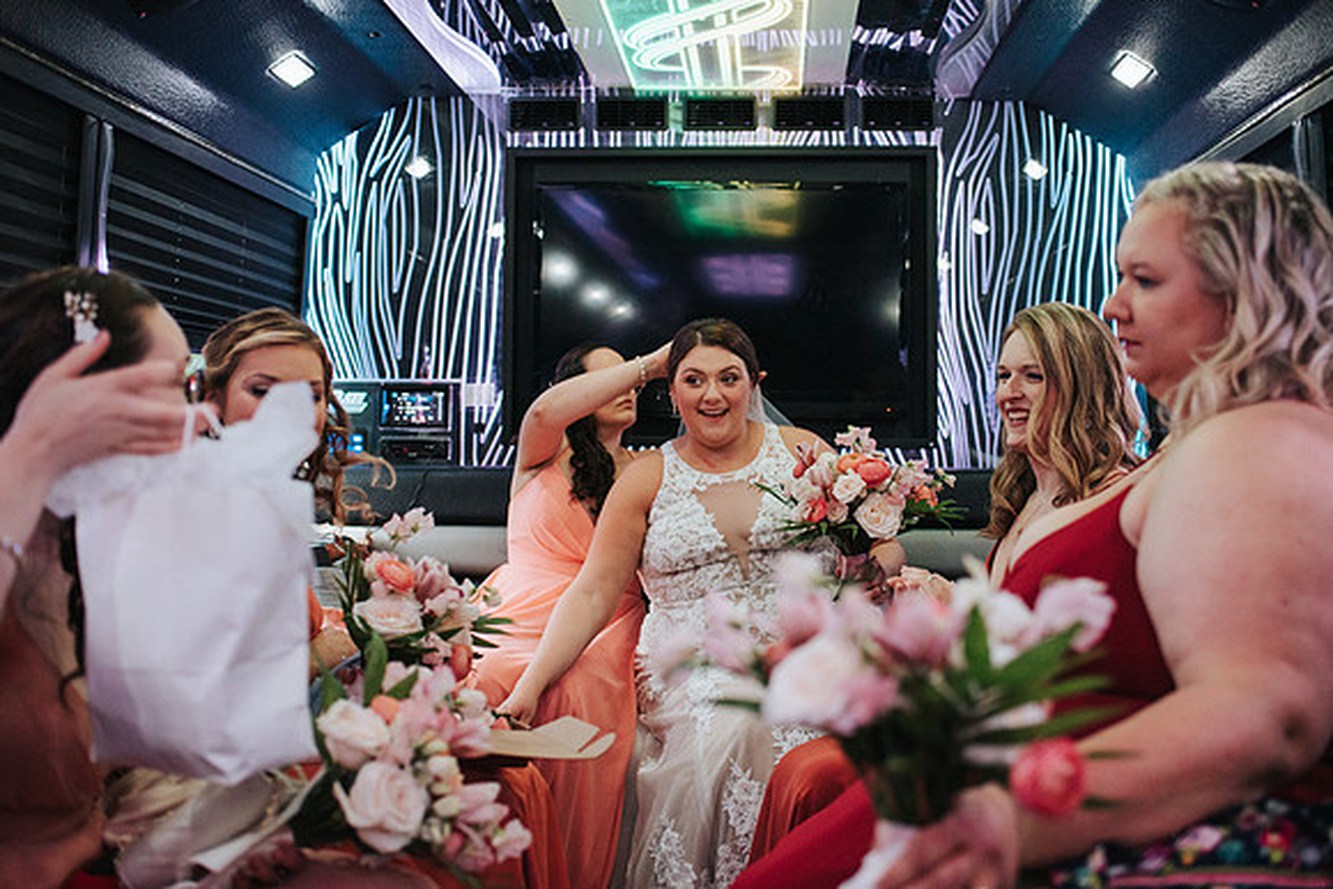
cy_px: 417
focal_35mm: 38
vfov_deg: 34.9
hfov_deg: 50.5
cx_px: 708
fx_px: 1413
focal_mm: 35
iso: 1000
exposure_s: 1/250
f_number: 2.5
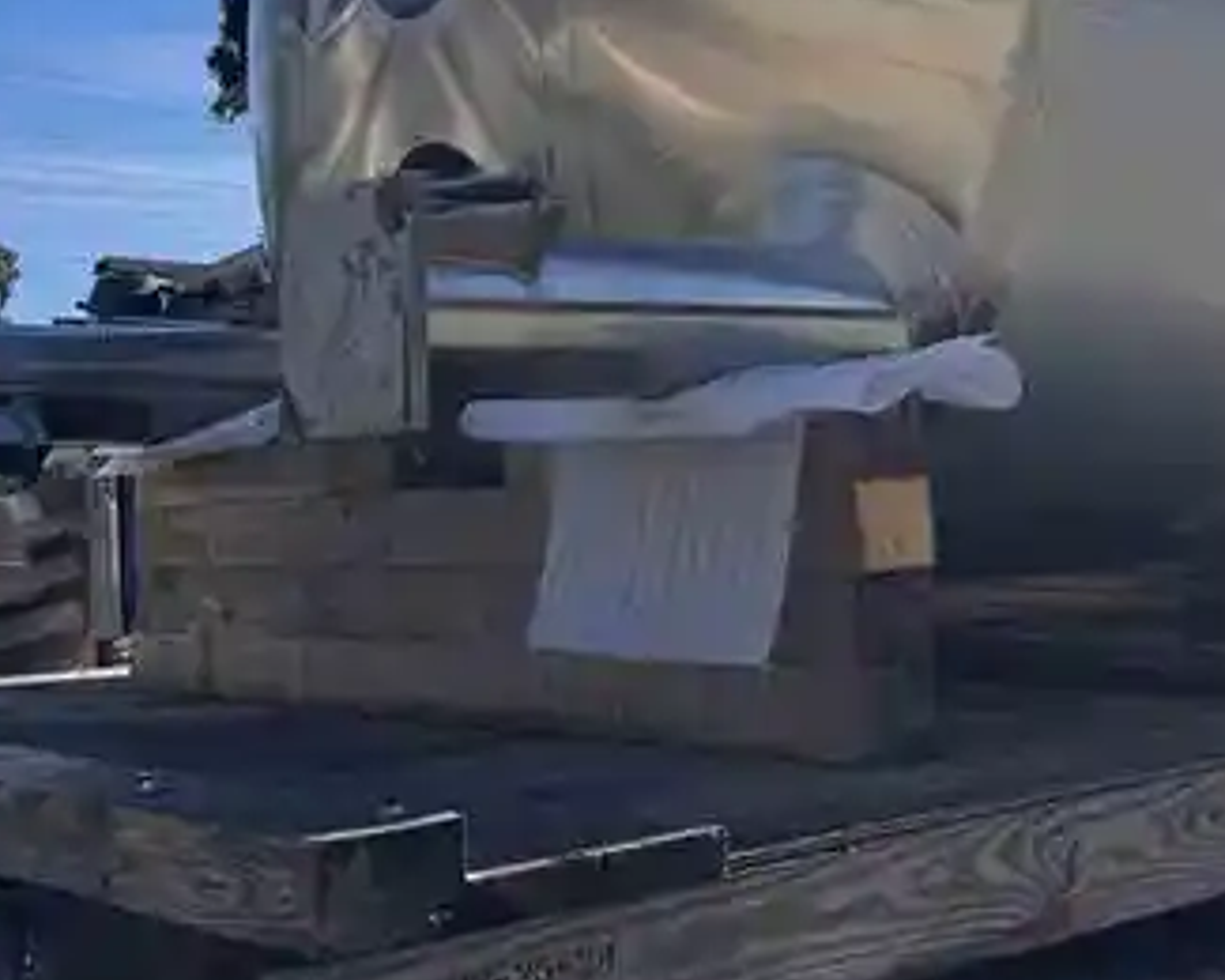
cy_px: 107
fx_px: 1958
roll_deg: +2.7
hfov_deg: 34.6
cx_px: 758
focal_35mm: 54
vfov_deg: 27.2
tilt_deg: +11.4
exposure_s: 1/5348
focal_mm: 6.76
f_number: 1.78
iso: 80
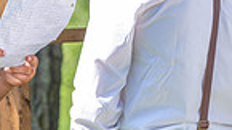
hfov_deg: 4.3
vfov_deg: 2.4
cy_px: 5
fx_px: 3095
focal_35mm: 504
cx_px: 39
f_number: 5
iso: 200
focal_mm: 155
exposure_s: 1/500
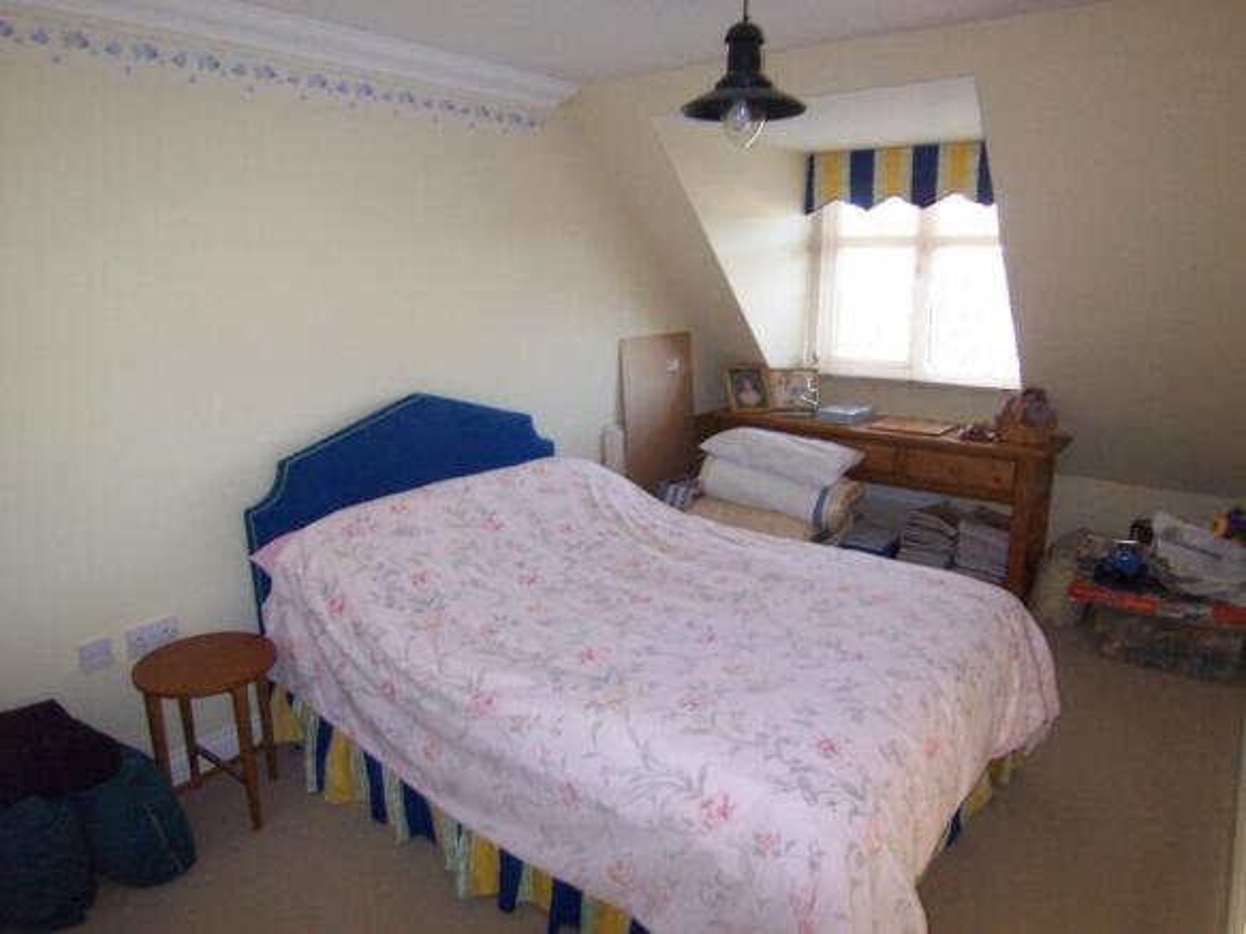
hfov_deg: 73.9
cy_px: 467
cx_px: 623
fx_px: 828
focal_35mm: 23
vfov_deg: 58.9
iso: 200
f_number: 2.8
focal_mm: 3.8
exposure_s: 1/30
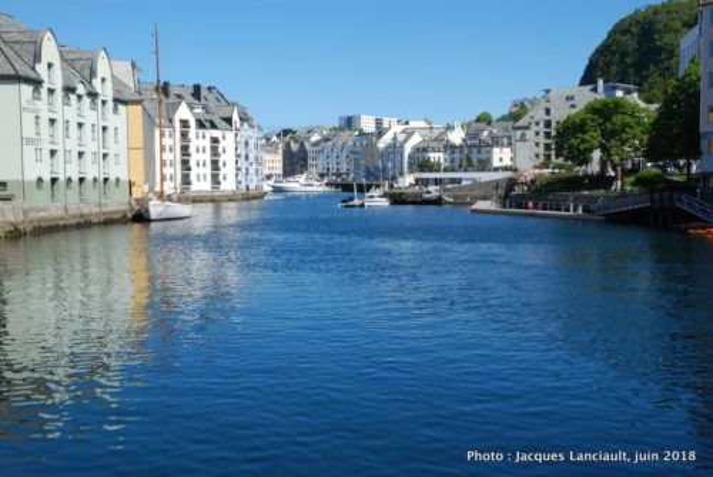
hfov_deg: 42.3
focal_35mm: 46
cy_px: 238
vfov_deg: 29.0
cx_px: 356
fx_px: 922
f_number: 16
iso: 100
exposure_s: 1/60
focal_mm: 31
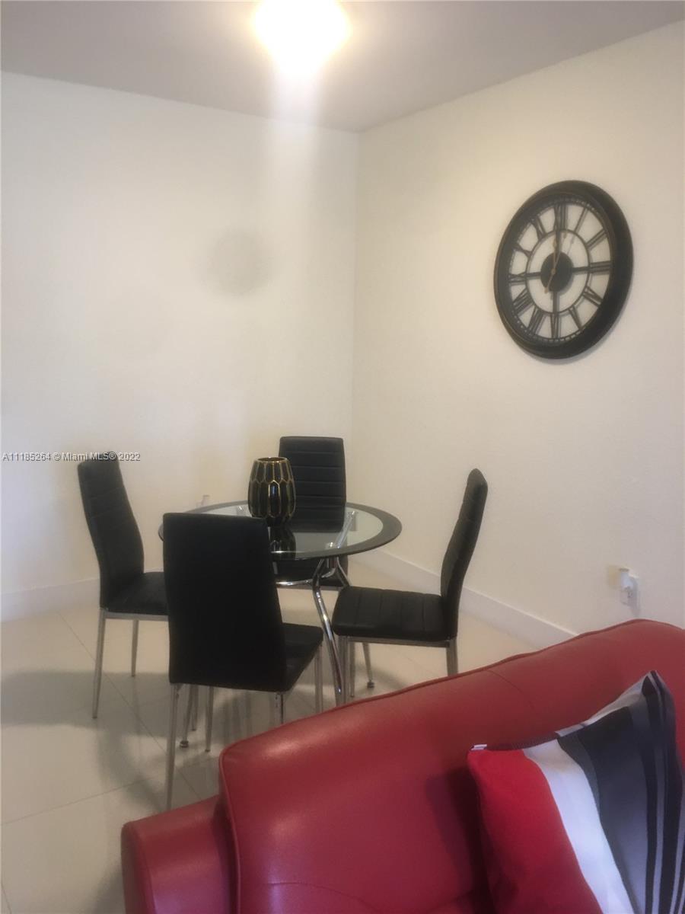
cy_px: 457
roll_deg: -0.6
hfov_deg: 48.2
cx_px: 342
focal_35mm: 29
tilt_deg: -6.6
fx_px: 765
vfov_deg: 61.7
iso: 40
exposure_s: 1/15
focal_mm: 4.15
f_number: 2.2
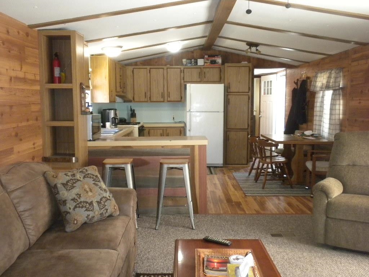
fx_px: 394
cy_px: 138
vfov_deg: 38.7
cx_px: 184
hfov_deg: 50.1
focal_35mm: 37
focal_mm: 6.6
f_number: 3.5
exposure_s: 1/32.4
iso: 400
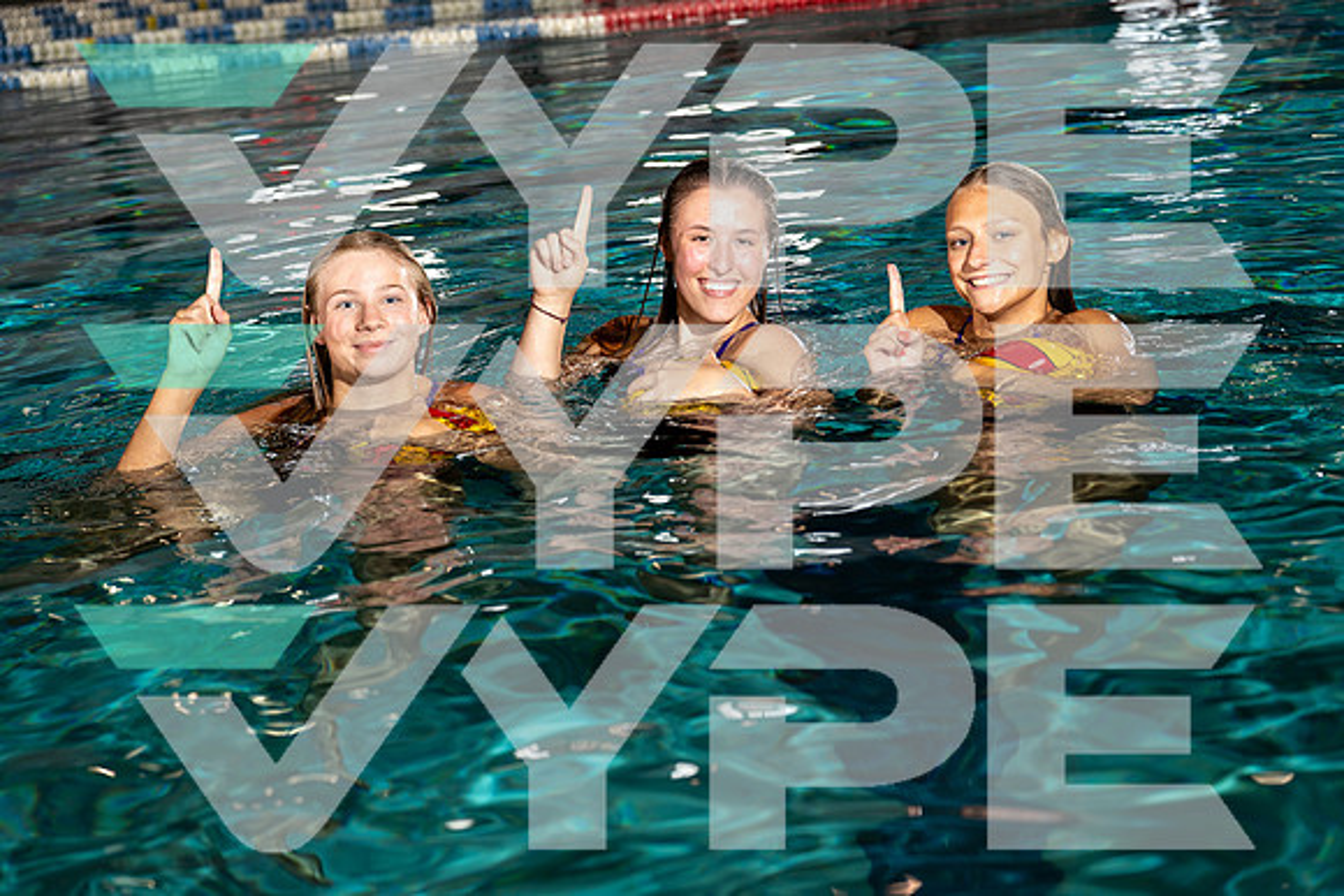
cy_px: 448
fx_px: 2091
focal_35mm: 56
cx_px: 672
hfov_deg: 35.6
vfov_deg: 24.2
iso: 100
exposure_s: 1/250
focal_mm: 56
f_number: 4
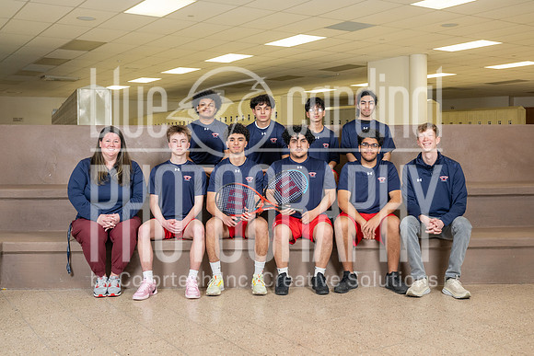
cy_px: 160
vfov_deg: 32.7
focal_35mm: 41
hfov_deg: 47.5
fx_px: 606
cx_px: 270
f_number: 5
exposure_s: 1/200
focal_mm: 37
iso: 1000
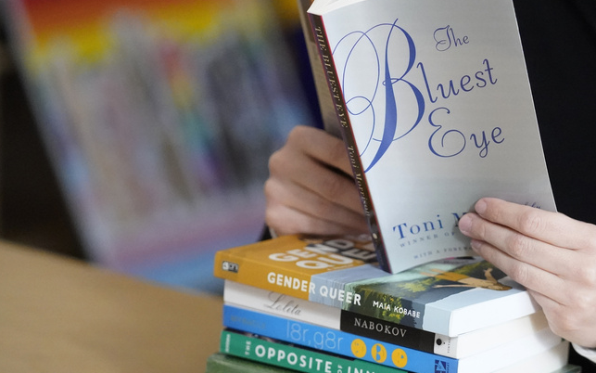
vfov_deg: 7.6
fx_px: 2794
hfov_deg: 12.1
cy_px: 206
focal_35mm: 172
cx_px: 447
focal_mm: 106
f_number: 2.8
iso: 12800
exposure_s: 1/2000
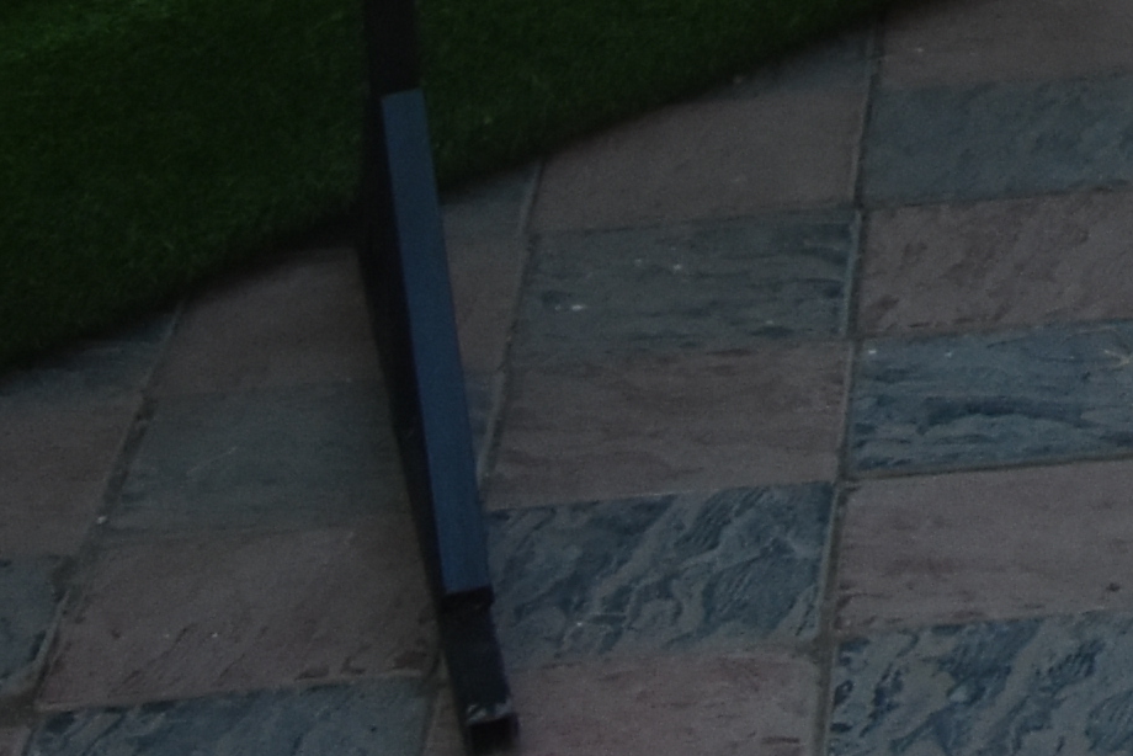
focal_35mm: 176
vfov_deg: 7.0
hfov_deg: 9.9
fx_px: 5541
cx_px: 2899
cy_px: -1448
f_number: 8
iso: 800
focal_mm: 18
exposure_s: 1/160
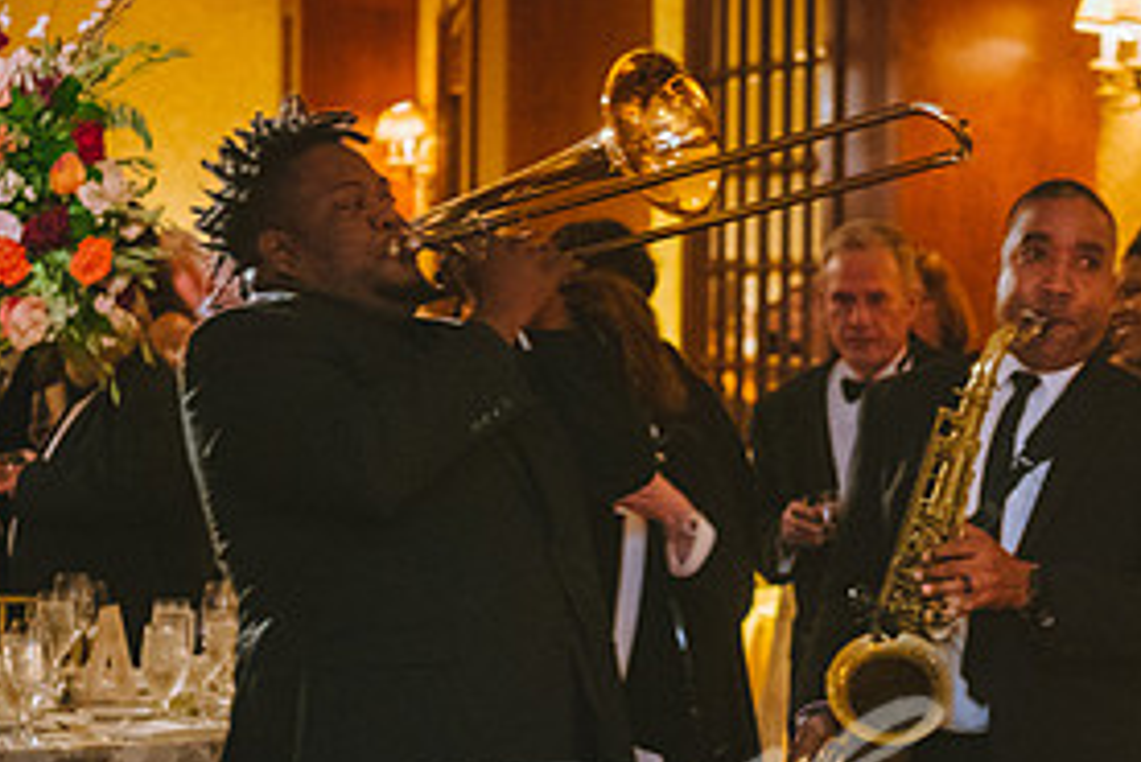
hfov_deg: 15.9
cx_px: 704
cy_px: 366
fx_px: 4091
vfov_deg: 10.6
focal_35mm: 129
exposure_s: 1/60
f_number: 3.5
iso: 2000
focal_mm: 55
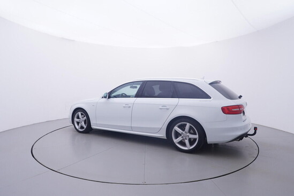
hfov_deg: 77.3
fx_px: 184
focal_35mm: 22
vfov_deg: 56.2
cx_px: 147
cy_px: 98
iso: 200
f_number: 5
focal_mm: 15
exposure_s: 1/80
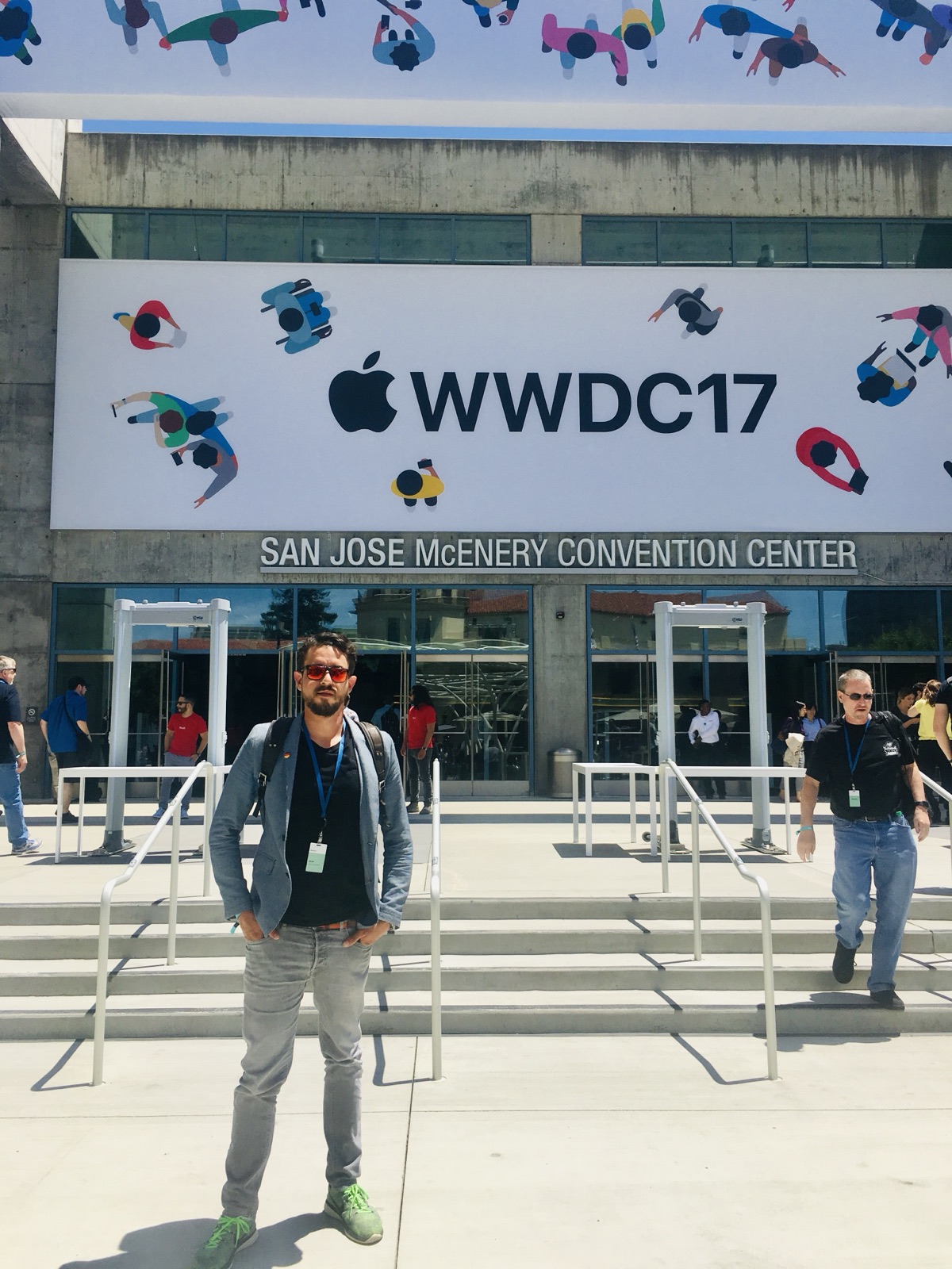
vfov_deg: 61.7
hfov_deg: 48.2
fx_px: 1063
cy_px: 634
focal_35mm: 29
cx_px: 476
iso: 25
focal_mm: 4.15
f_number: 2.2
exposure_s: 1/2079
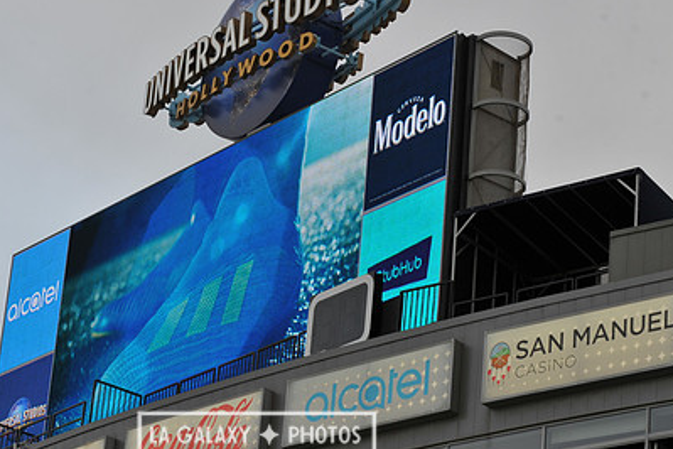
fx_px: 2580
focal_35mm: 138
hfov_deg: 14.9
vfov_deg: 9.9
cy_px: 181
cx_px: 256
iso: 400
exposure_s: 1/200
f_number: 7.1
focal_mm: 95
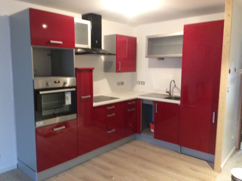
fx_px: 203
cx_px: 121
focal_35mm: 29
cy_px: 90
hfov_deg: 61.7
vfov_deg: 48.2
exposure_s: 1/33
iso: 320
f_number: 2.2
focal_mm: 4.15
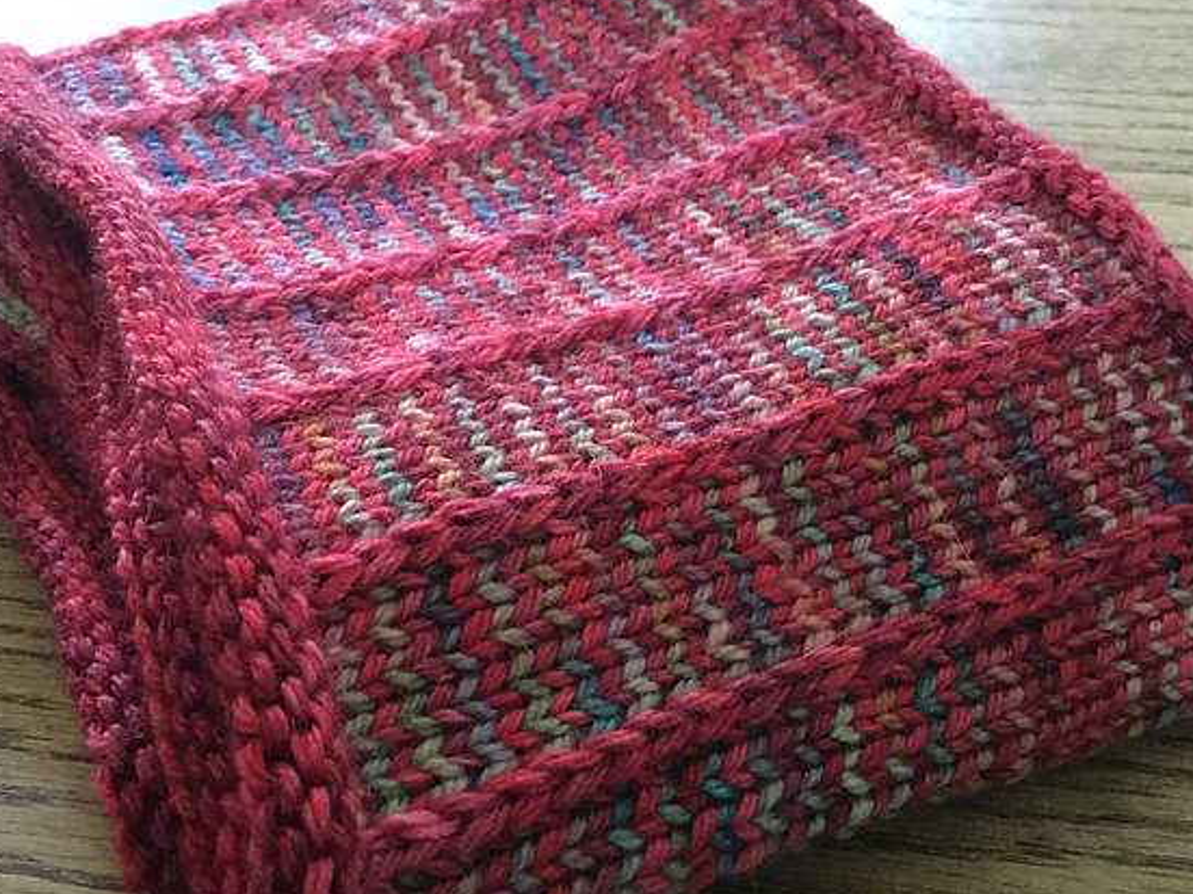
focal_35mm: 36
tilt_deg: -44.6
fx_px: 1240
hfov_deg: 51.4
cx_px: 608
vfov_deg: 39.6
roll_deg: -0.3
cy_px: 504
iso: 400
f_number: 2.4
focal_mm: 3.3
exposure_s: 1/15
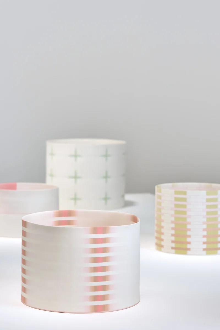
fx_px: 916
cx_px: 110
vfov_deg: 20.4
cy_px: 165
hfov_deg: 13.7
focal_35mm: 100
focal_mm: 100
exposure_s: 1/40
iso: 400
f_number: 5.6
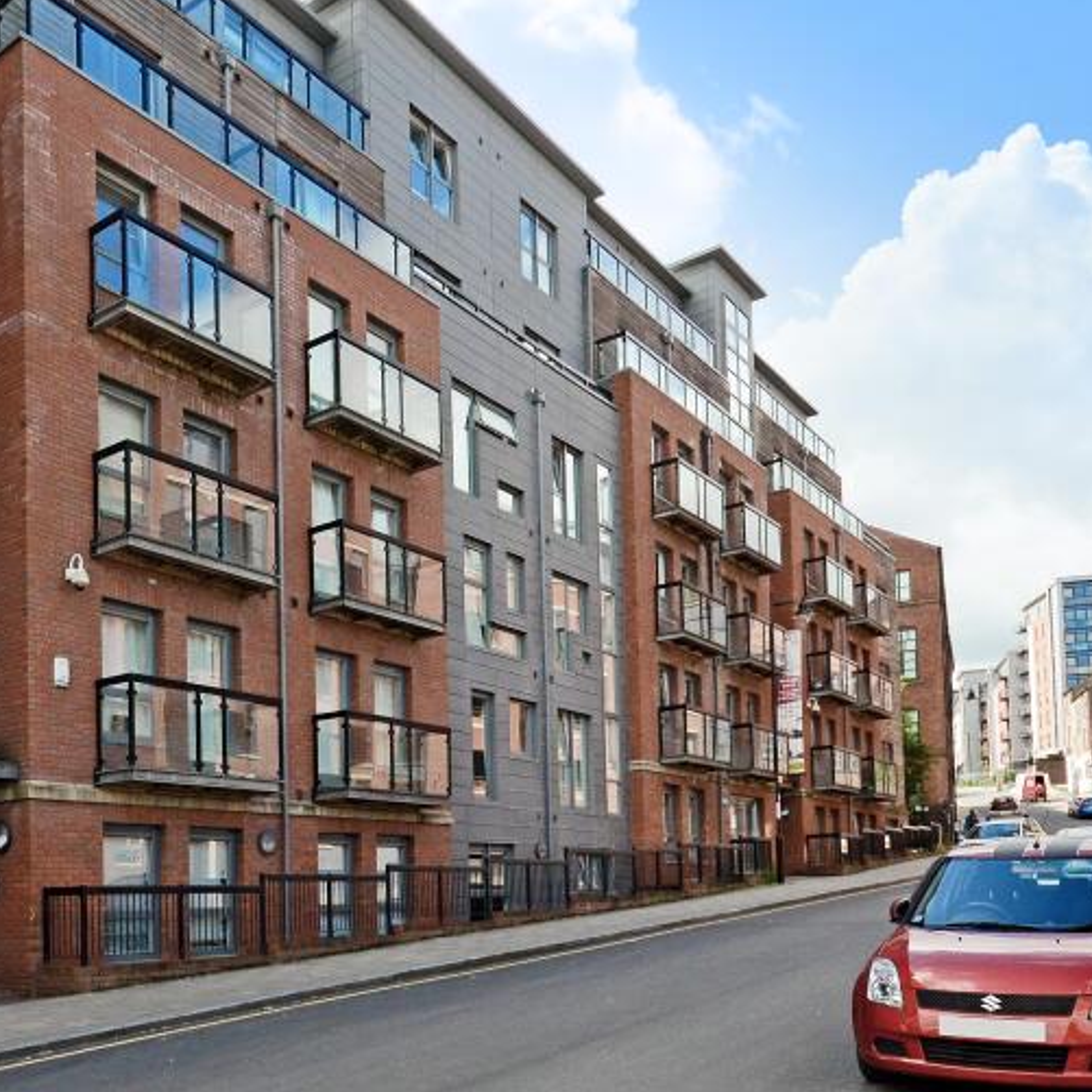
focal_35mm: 26
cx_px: 196
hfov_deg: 55.9
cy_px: 473
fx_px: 928
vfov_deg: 60.7
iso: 500
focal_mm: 10
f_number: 8
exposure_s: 1/640
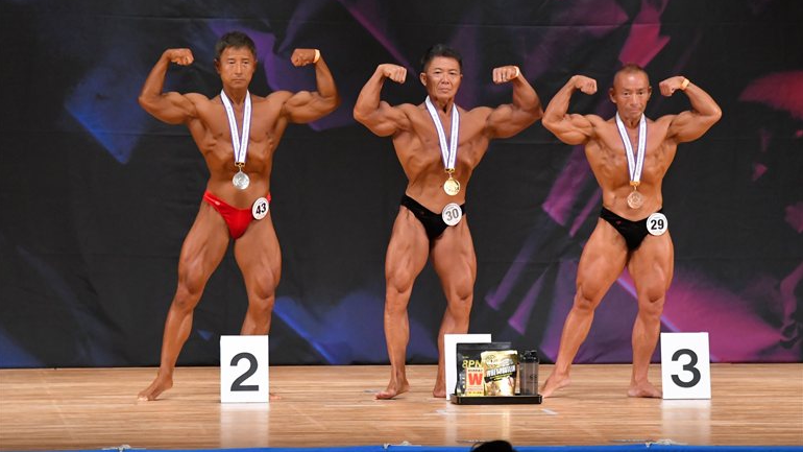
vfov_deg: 5.1
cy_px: 231
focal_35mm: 237
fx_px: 5046
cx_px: 400
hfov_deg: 9.1
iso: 5000
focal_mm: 150
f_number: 5.6
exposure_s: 1/400
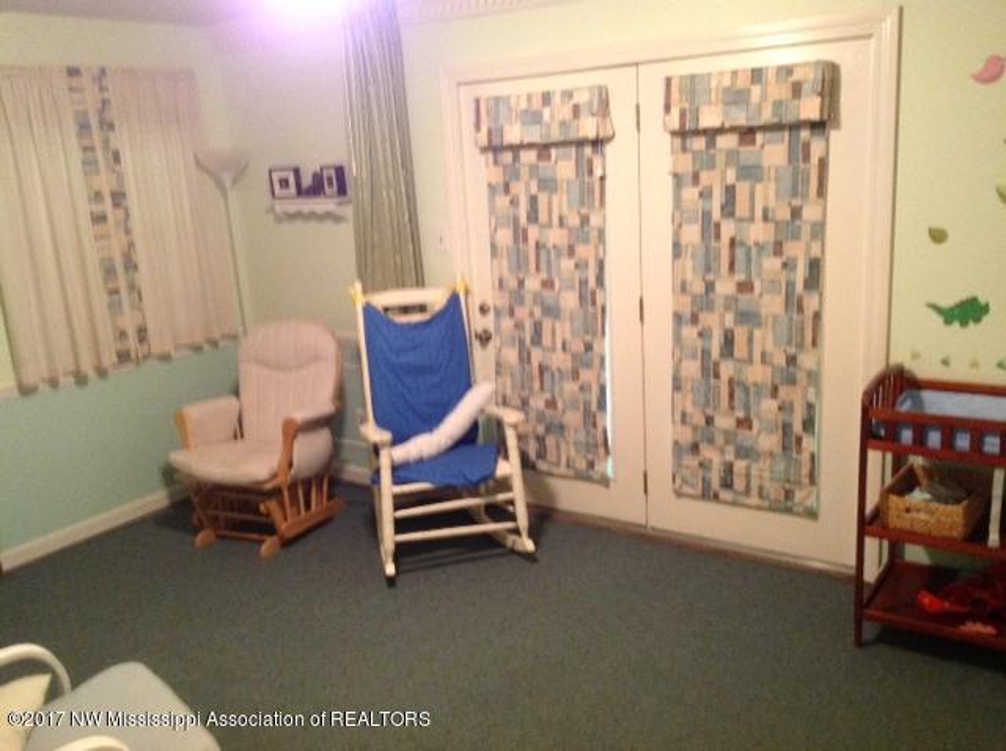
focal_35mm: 35
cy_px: 376
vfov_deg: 40.6
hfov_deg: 52.7
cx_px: 503
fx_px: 1016
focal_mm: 4.28
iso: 320
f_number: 2.4
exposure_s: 1/15
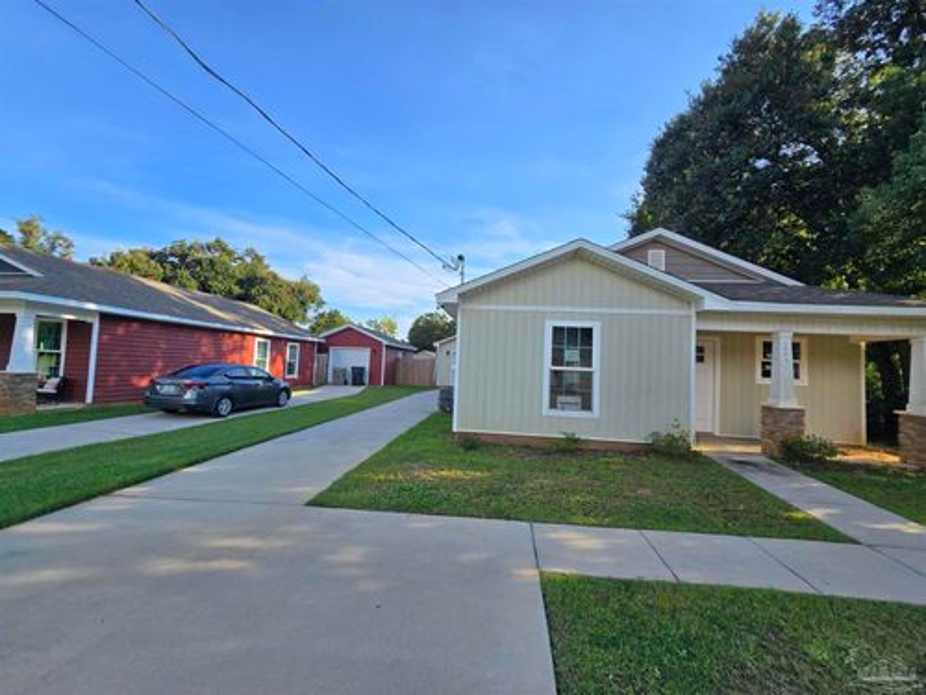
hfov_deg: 106.2
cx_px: 463
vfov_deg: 89.9
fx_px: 348
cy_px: 348
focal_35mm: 13
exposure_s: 1/1328
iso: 50
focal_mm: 2.2
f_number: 2.2
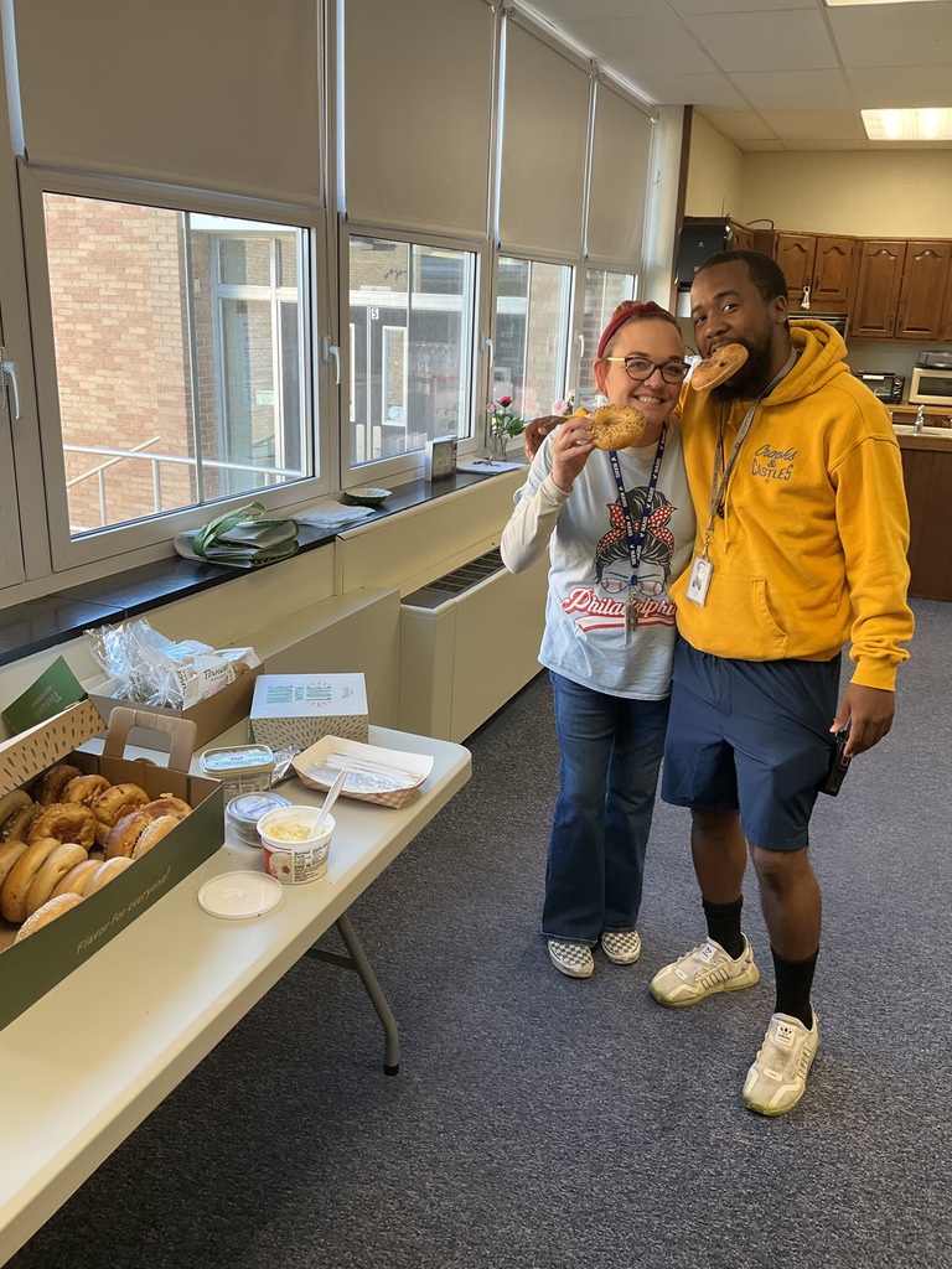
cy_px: 634
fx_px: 1063
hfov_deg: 48.2
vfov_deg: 61.7
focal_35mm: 29
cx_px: 476
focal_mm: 3
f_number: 1.8
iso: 50
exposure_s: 1/60
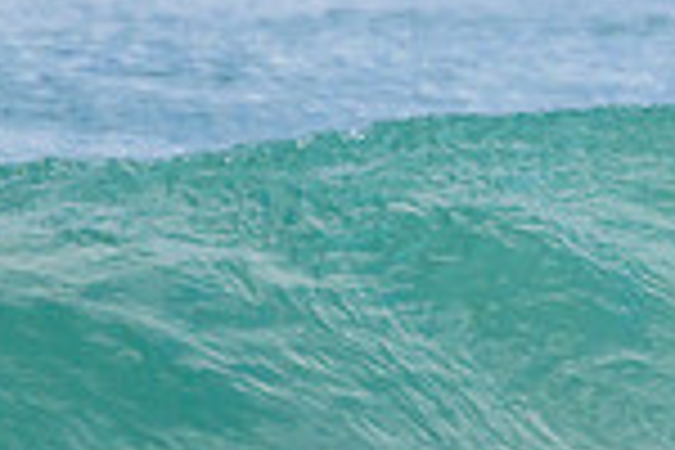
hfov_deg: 0.5
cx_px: 1278
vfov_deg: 0.4
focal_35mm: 3875
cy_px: 218
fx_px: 72651
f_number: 11
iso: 1250
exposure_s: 1/2000
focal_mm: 1000
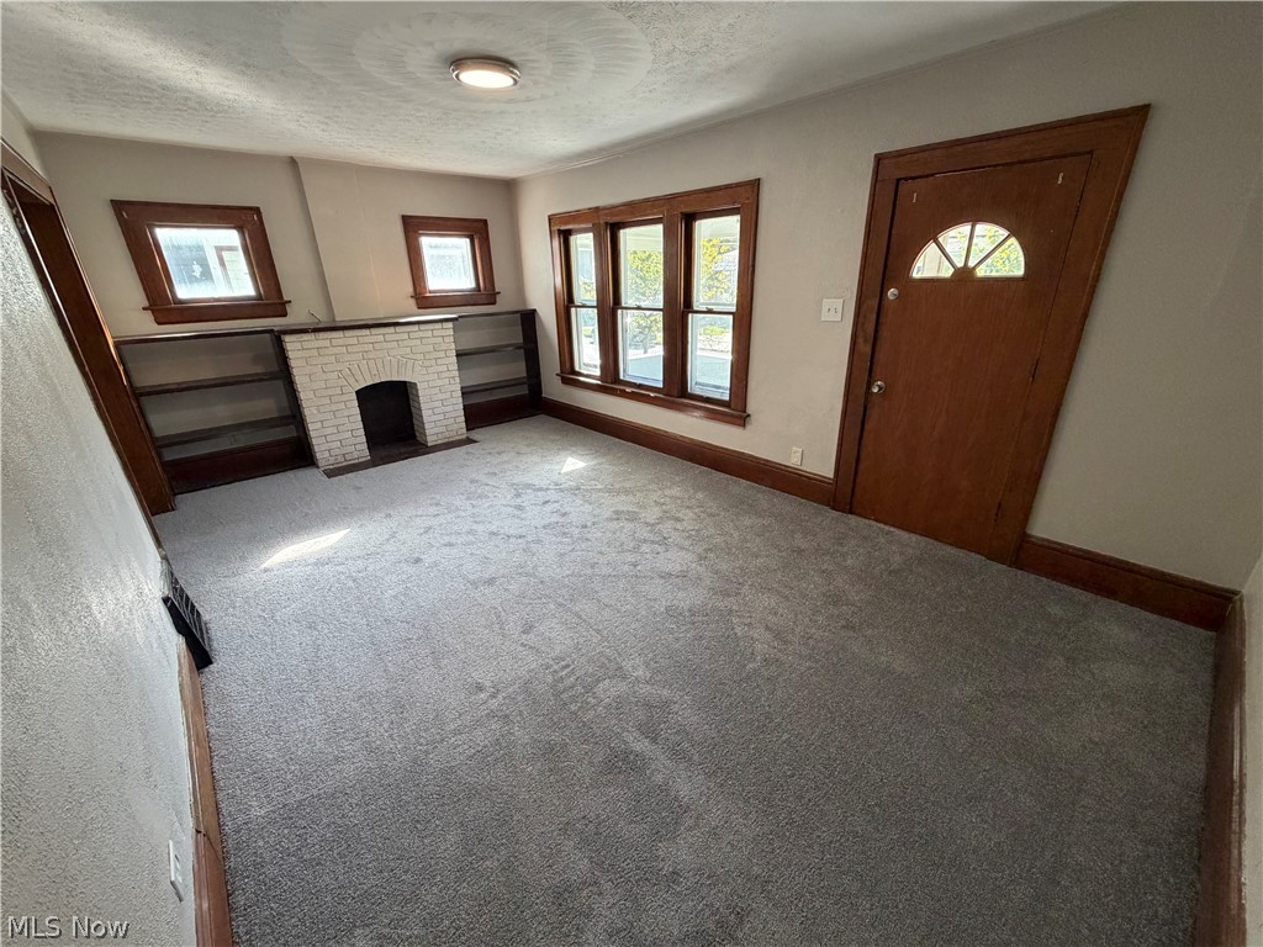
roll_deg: +1.6
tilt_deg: -22.0
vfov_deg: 85.7
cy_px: 474
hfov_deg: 102.1
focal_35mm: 14
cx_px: 632
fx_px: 511
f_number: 2.2
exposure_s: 1/120
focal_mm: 2.22
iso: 320
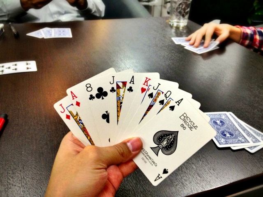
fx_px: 266
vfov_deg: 40.7
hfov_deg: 52.6
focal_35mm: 35
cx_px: 132
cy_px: 98
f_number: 2.4
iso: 125
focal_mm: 4.28
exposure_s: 1/20
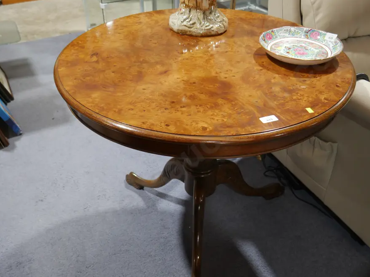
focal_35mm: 35
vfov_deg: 40.7
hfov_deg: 52.6
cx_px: 196
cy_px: 154
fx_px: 374
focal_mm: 15
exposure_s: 1/60
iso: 400
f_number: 3.6
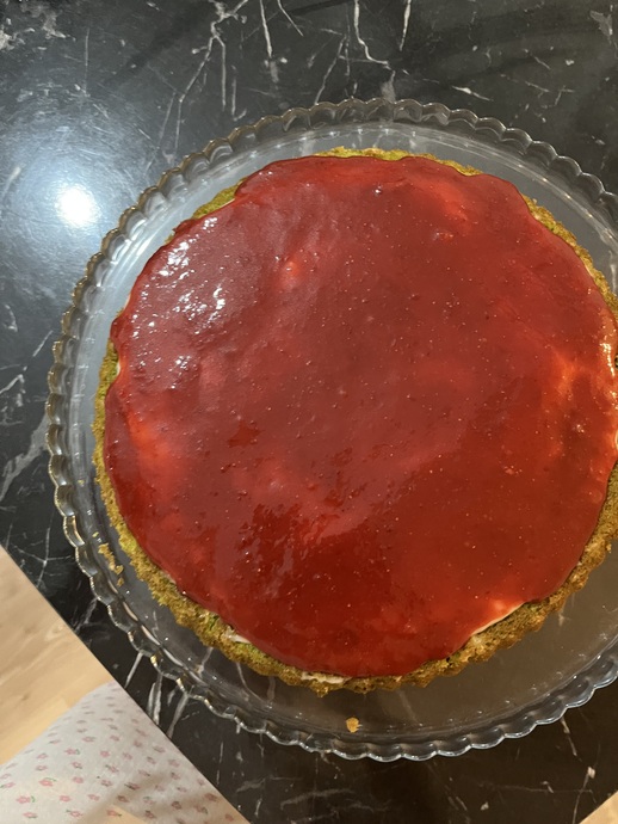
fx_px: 619
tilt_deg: -78.8
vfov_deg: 67.3
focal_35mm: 26
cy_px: 412
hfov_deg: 53.1
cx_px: 309
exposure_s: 1/25
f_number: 1.6
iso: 500
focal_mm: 5.1
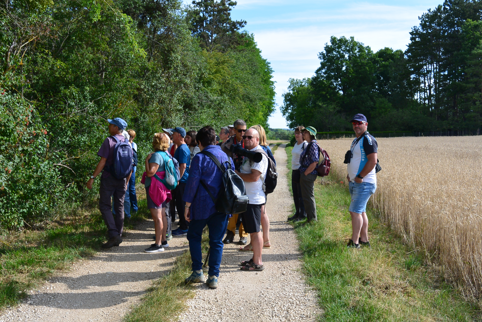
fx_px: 563
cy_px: 161
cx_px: 241
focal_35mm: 42
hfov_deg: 46.3
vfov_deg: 32.0
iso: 100
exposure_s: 1/320
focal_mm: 15.6
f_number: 4.2
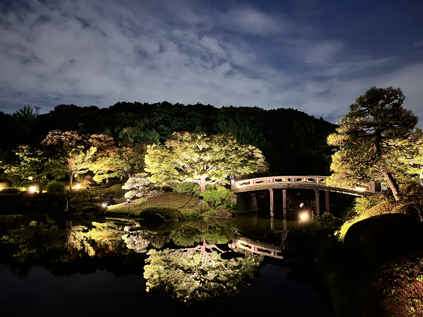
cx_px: 212
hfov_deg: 67.3
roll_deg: +1.1
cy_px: 158
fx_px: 318
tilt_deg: +2.6
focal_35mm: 26
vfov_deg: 53.1
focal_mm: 5.1
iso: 800
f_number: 1.6
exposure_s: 1/9
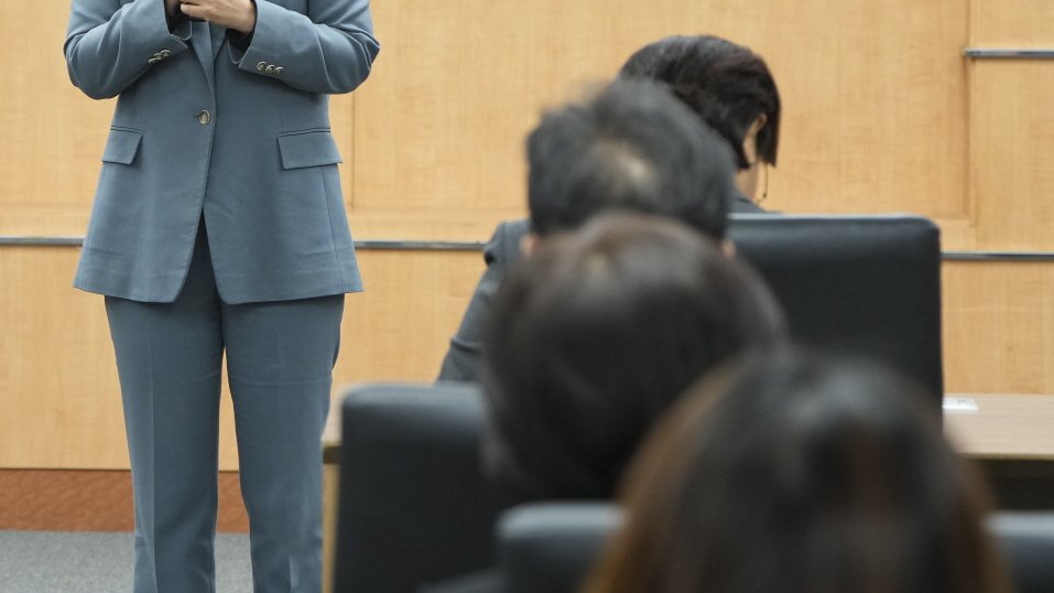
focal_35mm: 201
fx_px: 5617
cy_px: -50
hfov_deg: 10.7
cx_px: 356
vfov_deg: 6.0
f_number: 4
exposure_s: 1/160
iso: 2000
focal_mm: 102
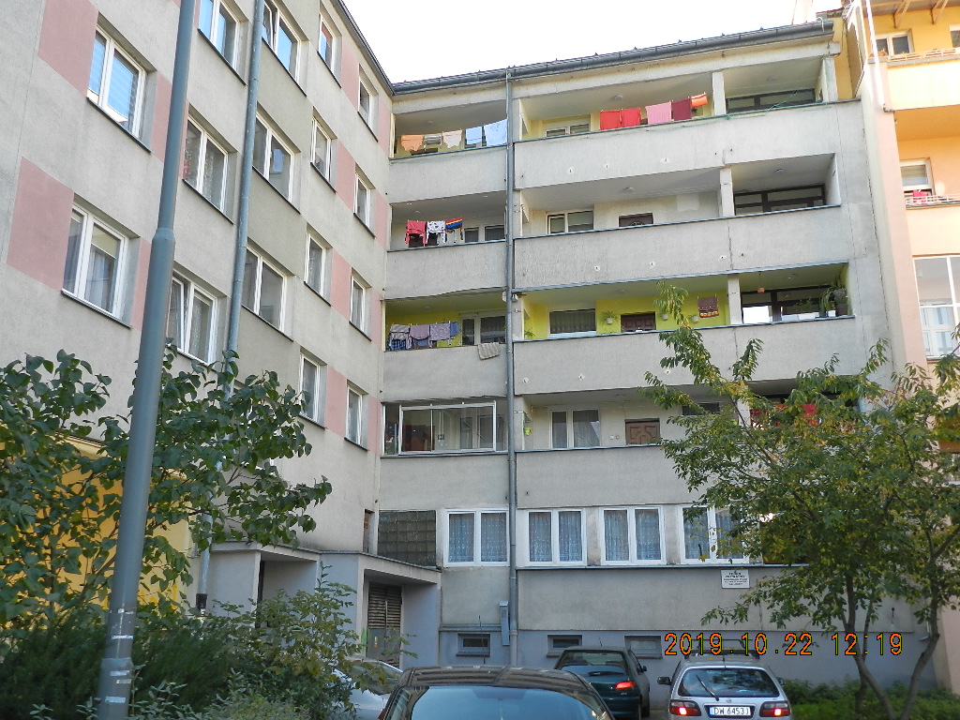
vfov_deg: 44.2
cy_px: 360
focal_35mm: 32
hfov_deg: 56.8
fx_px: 887
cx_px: 480
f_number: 3.7
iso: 160
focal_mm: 5.6
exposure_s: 1/200
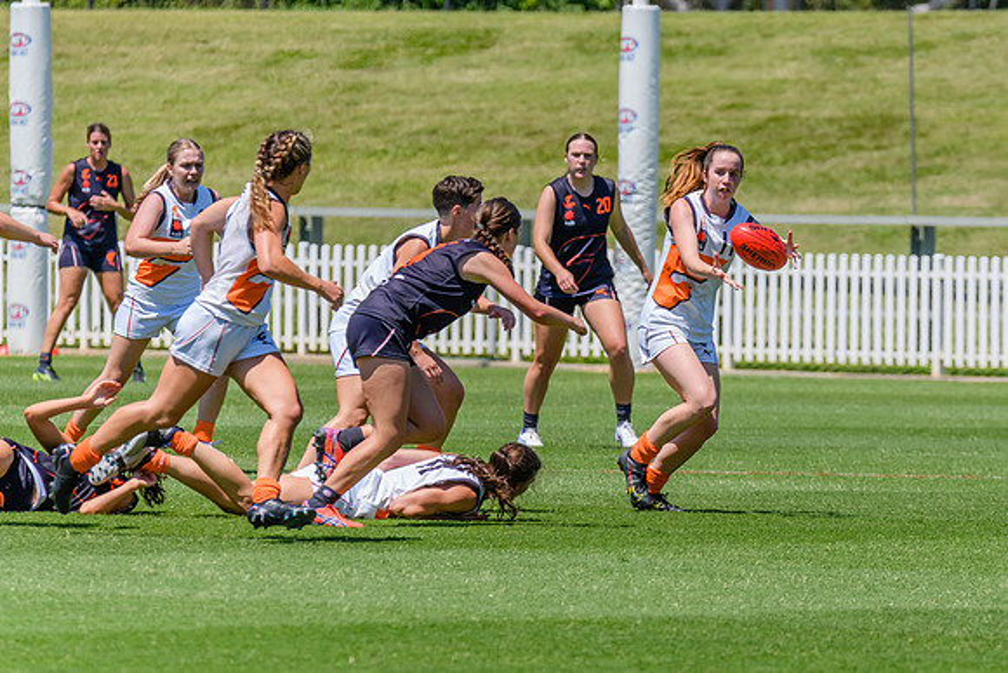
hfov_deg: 4.3
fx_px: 13313
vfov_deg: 2.9
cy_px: 258
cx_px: 666
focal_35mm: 475
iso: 800
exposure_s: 1/2000
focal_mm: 360
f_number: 10
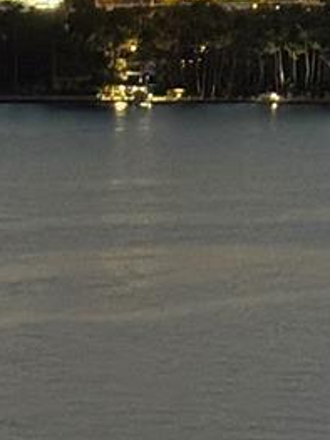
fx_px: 2786
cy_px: -186
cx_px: 347
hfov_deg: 6.8
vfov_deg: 8.9
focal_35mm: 219
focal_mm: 6.76
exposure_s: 1/18
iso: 1000
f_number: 1.78
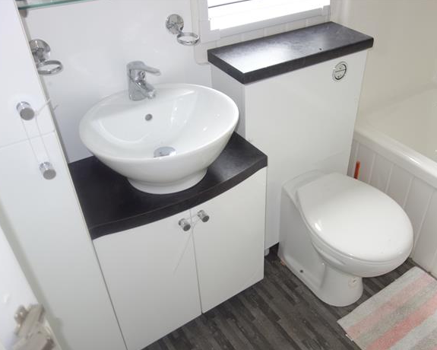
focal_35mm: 32
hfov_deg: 55.4
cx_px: 255
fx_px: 414
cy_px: 175
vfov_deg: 45.8
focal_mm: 10.4
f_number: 1.8
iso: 125
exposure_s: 1/40
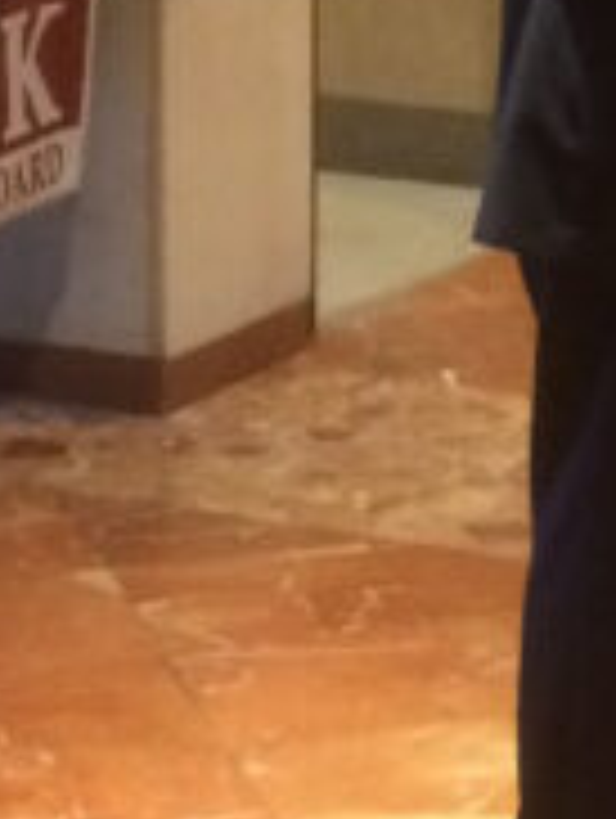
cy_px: -320
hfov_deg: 9.0
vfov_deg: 11.7
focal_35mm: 163
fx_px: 3858
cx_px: 845
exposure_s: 1/20
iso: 320
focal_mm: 4.15
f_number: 2.2
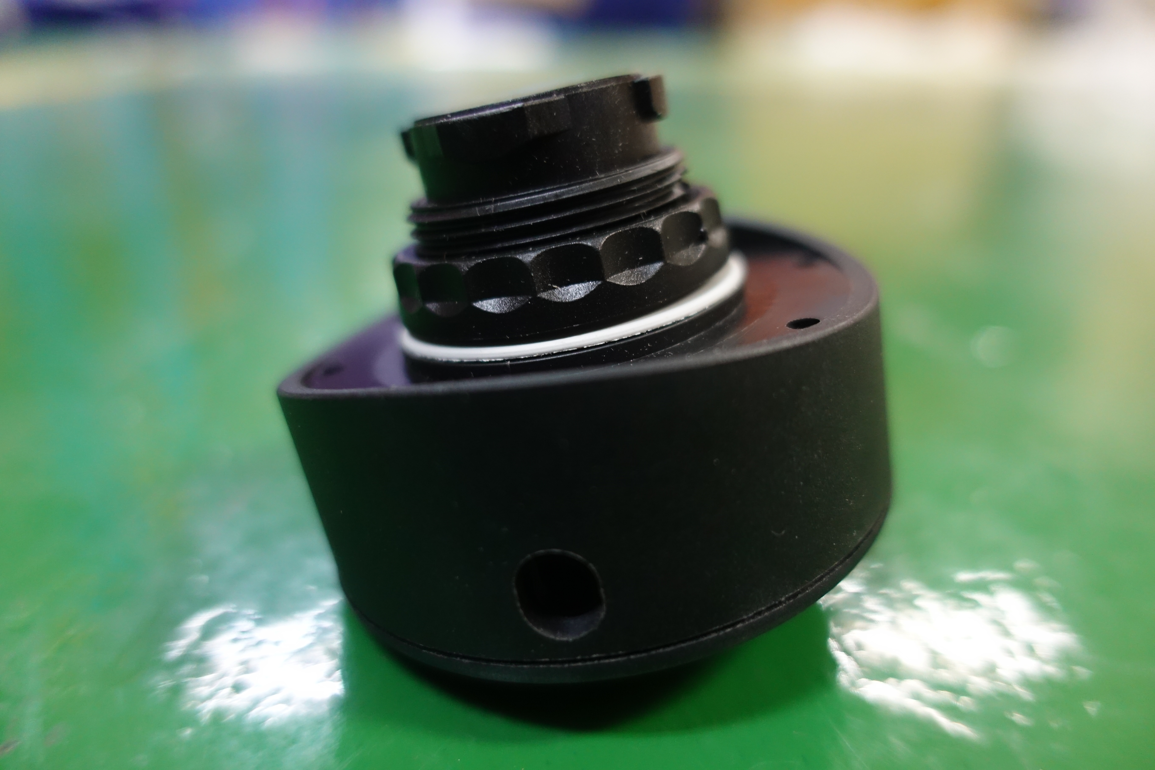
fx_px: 770
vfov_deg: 53.1
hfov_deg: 73.7
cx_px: 578
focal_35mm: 24
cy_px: 385
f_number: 1.8
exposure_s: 1/25
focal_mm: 8.8
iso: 800
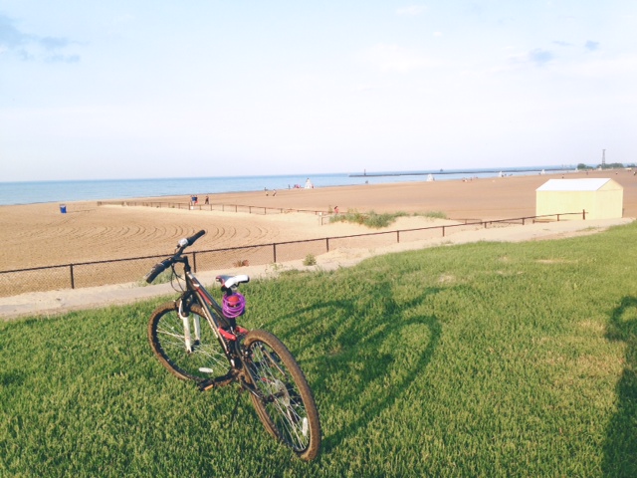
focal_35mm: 33
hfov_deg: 55.4
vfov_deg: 42.9
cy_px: 239
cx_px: 318
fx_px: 607
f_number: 2.4
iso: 50
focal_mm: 4.13
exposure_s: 1/404
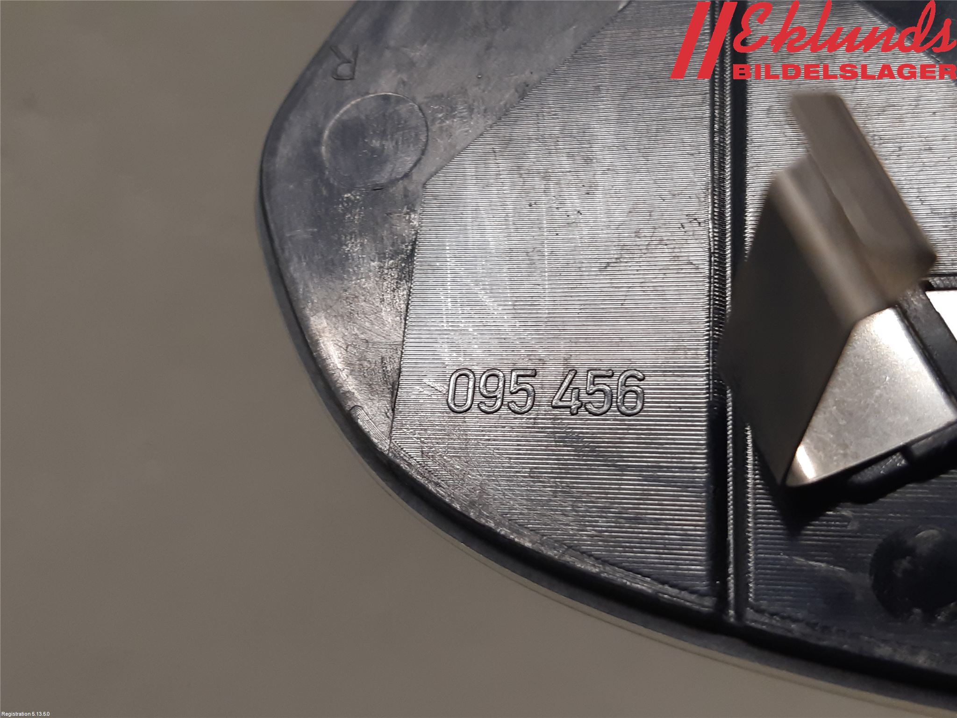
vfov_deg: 53.1
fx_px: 719
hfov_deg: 67.3
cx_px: 478
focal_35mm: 26
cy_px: 359
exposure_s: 1/50
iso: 100
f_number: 1.7
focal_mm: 3.93
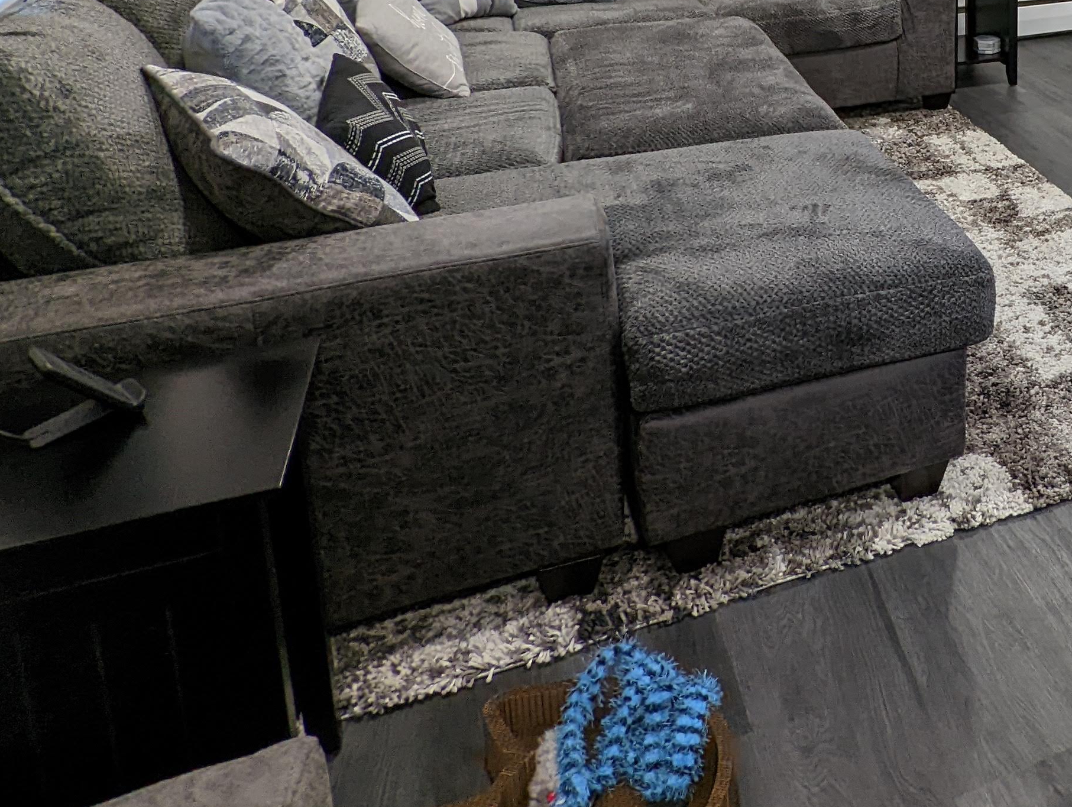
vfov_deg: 35.2
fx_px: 1116
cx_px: 1063
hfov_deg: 44.1
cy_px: -37
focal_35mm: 36
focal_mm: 2.35
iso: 132
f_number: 2.2
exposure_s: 1/23.8
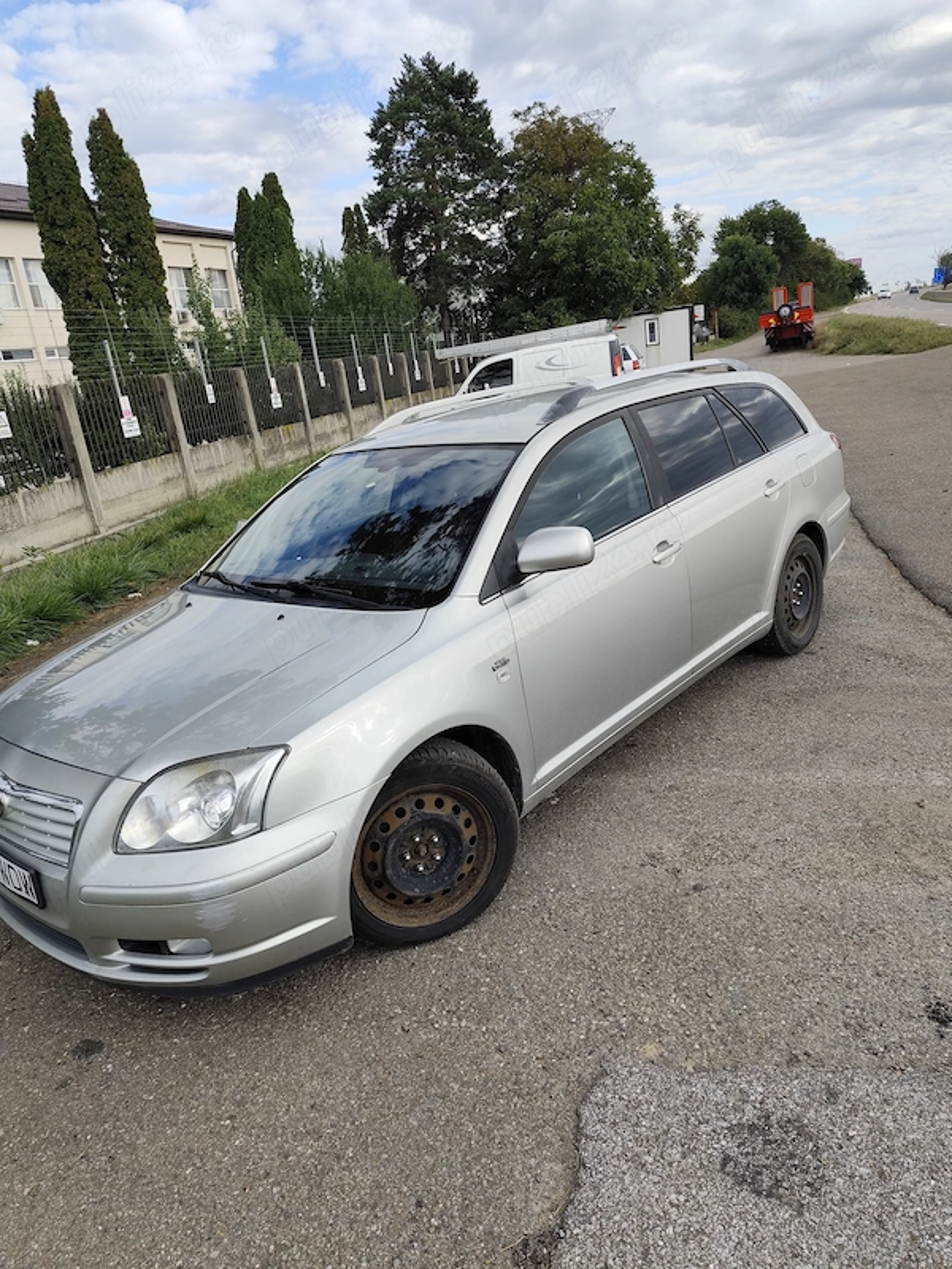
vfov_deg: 73.9
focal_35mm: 23
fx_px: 843
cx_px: 476
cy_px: 634
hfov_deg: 58.9
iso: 50
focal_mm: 6.19
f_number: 1.65
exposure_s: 1/505
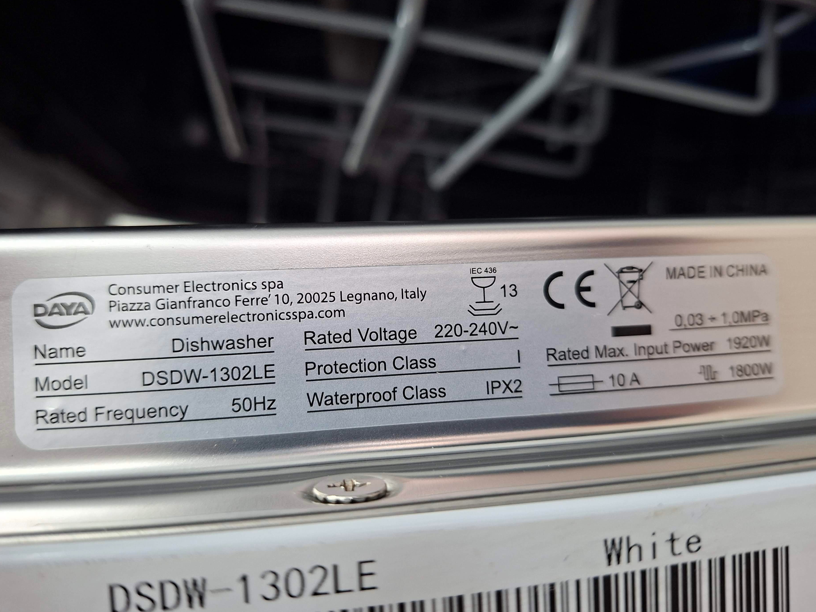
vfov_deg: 54.8
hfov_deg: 69.4
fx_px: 589
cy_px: 288
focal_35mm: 25
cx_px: 399
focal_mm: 5.54
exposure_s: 1/33
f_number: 1.8
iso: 250
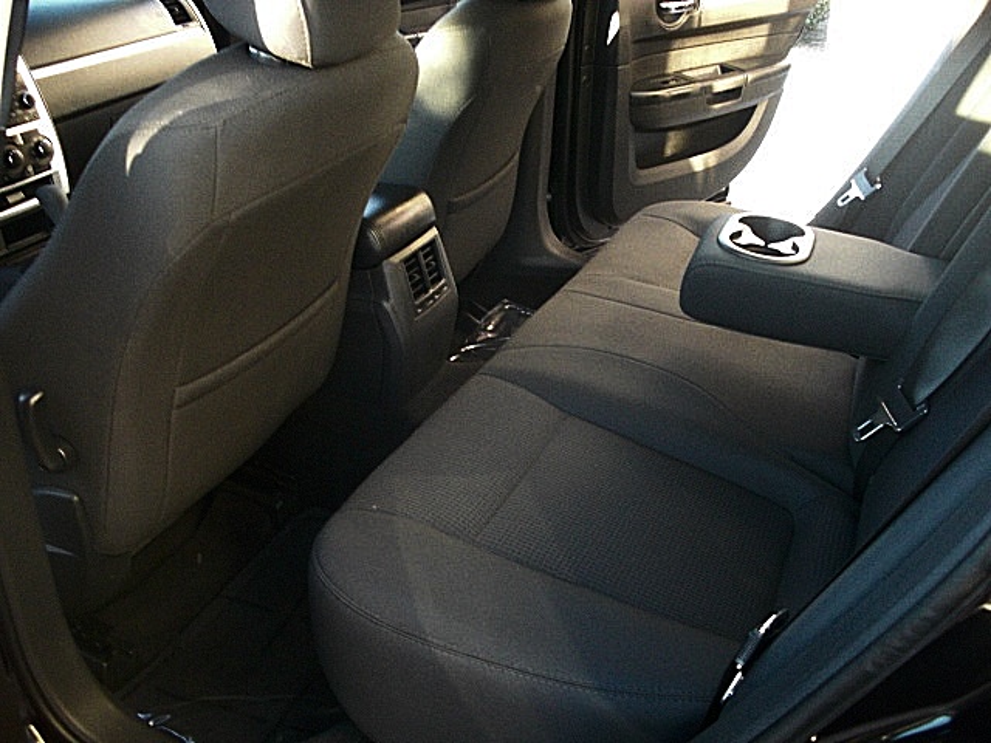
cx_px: 496
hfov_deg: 51.4
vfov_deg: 39.7
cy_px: 372
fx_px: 1031
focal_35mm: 36
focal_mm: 6.3
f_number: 2.8
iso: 800
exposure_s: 1/100
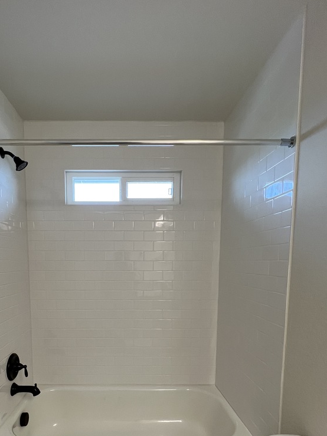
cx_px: 125
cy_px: 290
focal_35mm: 19
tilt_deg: -5.6
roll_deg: -0.8
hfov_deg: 67.7
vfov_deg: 81.8
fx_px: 239
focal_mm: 1.57
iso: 160
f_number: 1.8
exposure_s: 1/120
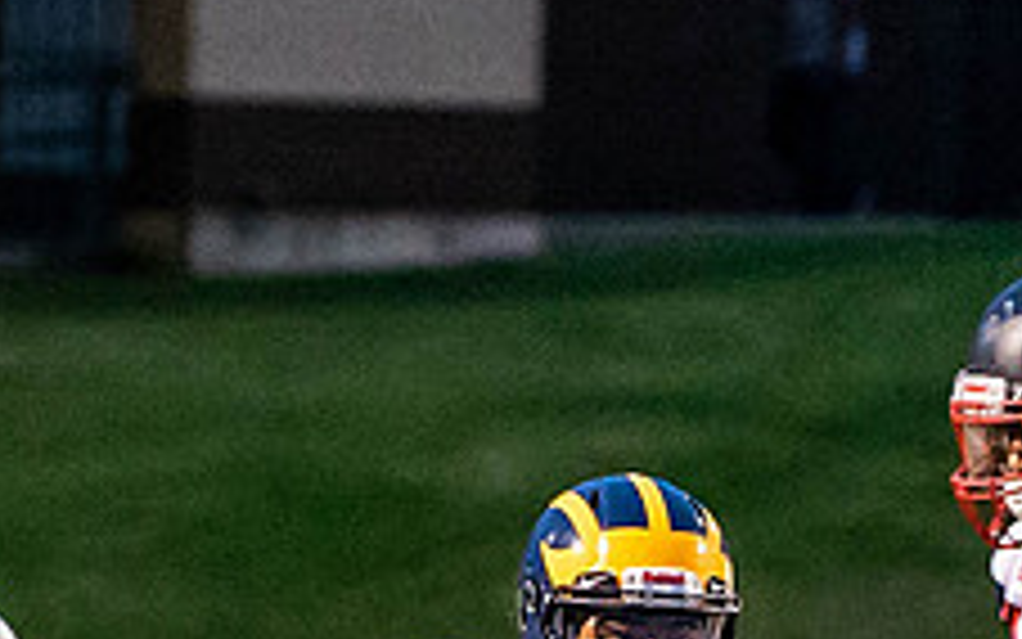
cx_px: -11
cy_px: 582
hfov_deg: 2.0
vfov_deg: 1.3
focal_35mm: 1050
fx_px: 29253
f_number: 5.6
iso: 6400
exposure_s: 1/750
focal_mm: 212
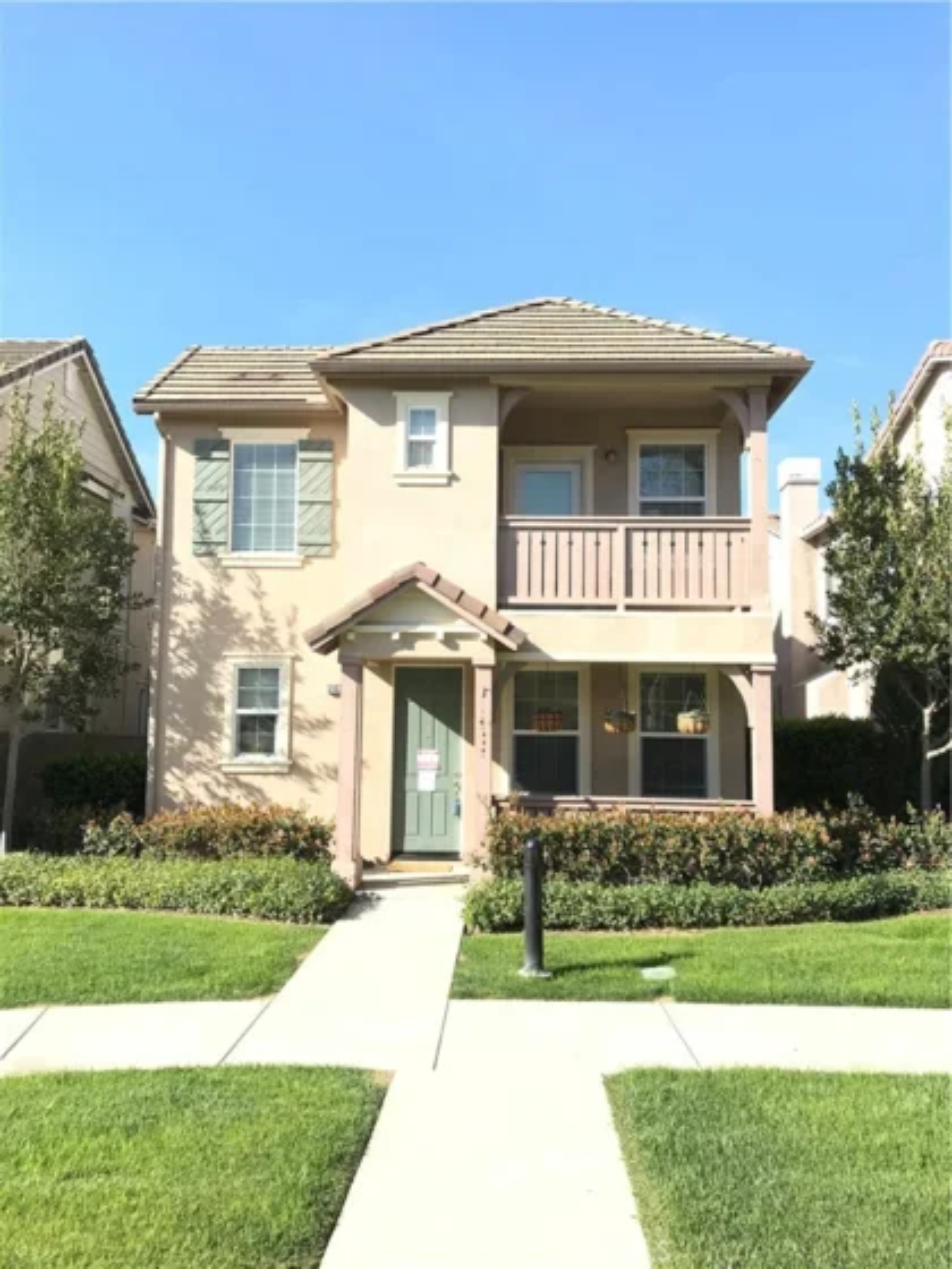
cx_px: 476
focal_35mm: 28
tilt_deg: +6.2
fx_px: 1027
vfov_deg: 63.4
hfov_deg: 49.7
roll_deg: -1.3
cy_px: 634
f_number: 1.8
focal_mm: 3.99
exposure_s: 1/1312
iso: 20
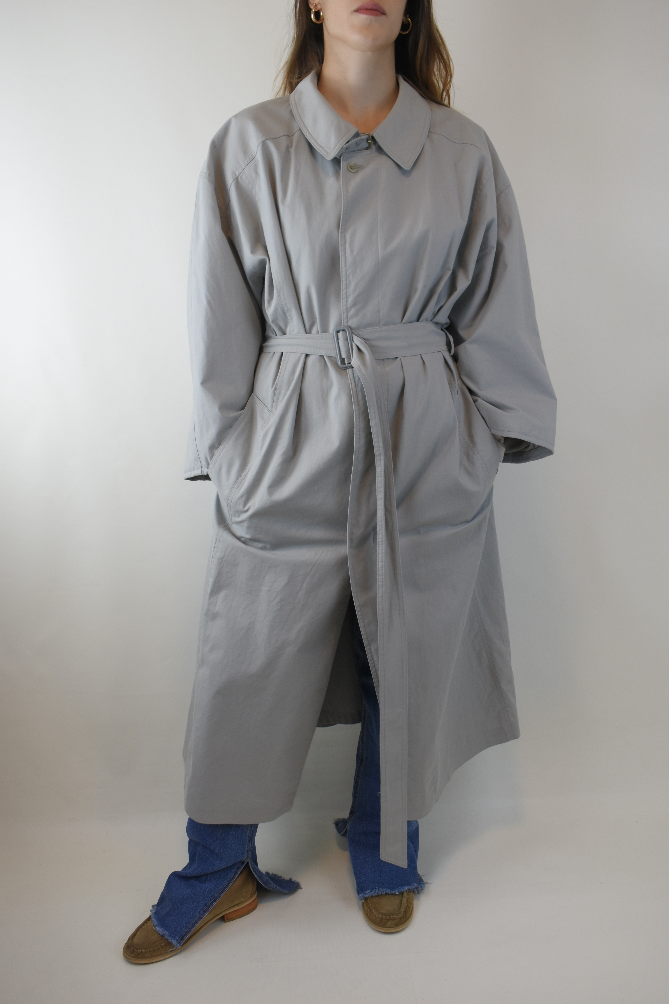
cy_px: 502
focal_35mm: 34
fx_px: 962
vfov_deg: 55.1
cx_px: 334
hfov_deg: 38.4
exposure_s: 1/125
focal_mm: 23
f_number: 5
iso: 400
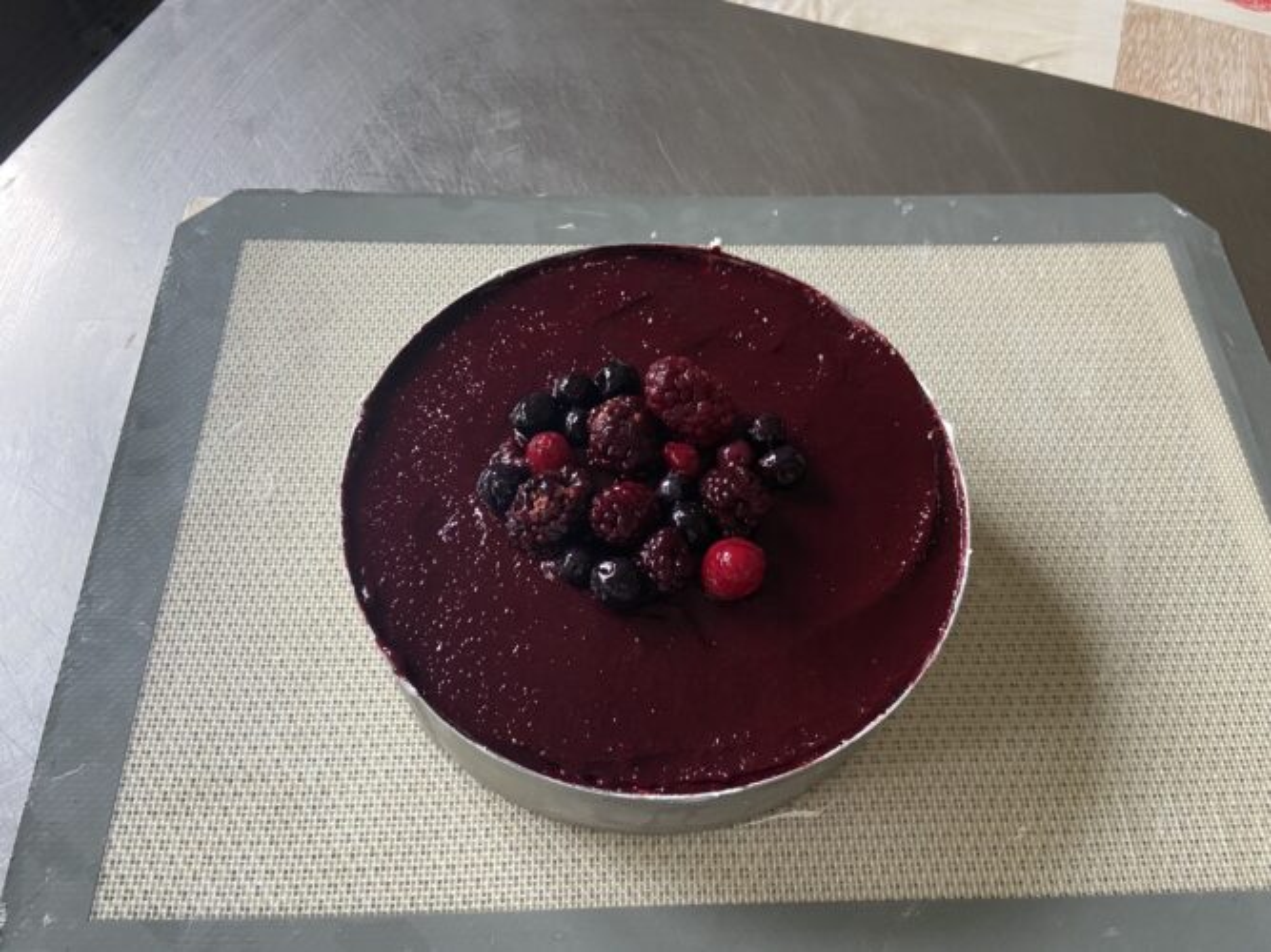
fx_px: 954
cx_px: 636
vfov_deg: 53.0
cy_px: 476
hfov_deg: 67.3
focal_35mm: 26
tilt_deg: -61.5
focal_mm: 4.25
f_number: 1.8
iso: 320
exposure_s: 1/60
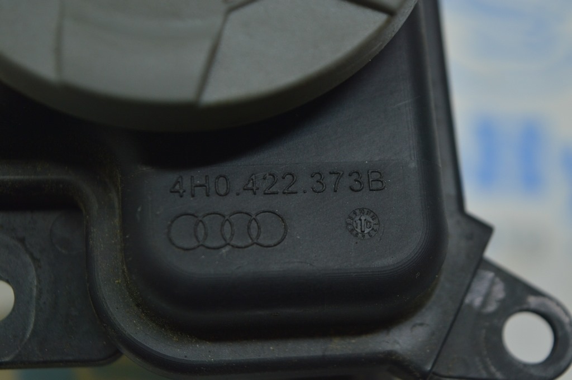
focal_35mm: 82
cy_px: 190
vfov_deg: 16.5
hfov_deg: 24.6
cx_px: 286
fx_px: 1310
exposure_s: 1/60
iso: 400
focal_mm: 55
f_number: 5.6
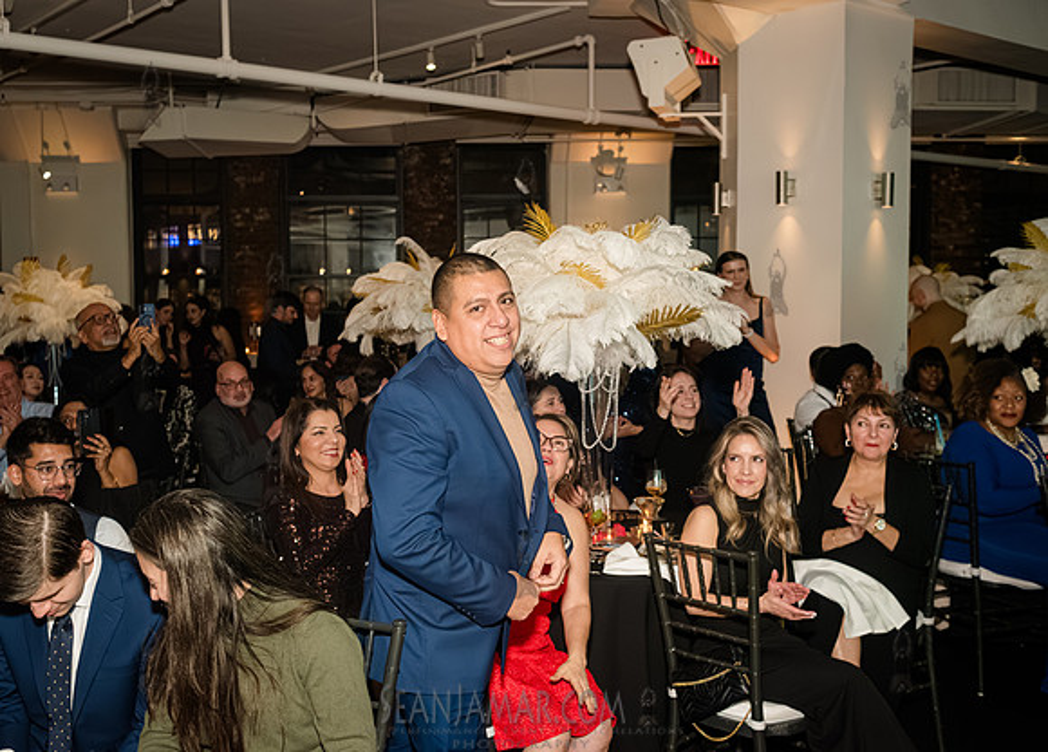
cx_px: 485
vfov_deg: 36.5
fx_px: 1140
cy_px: 374
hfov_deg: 49.3
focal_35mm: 38
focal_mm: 35
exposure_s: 1/400
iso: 8000
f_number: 5
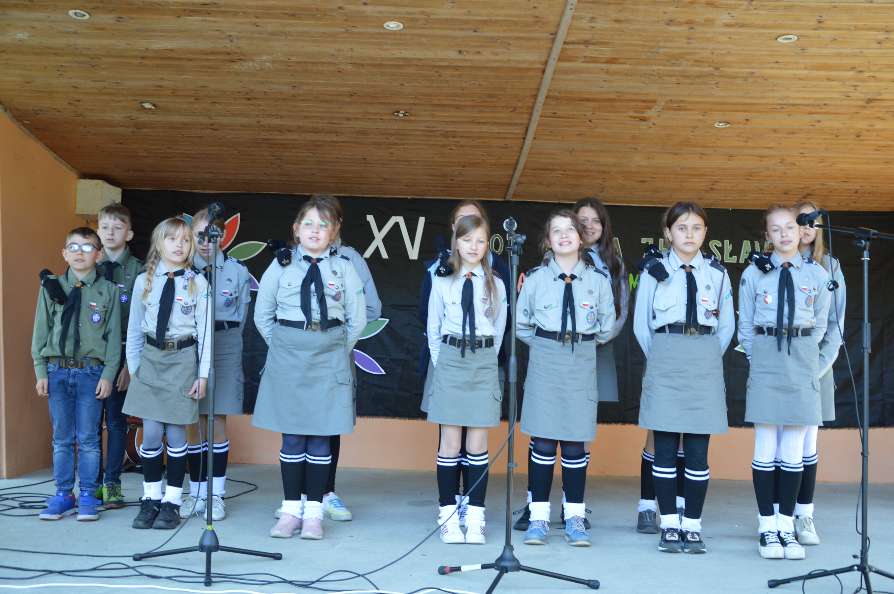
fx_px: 1042
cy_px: 297
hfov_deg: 46.4
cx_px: 447
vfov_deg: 31.8
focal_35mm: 42
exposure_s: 1/50
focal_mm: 28
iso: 400
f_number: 4
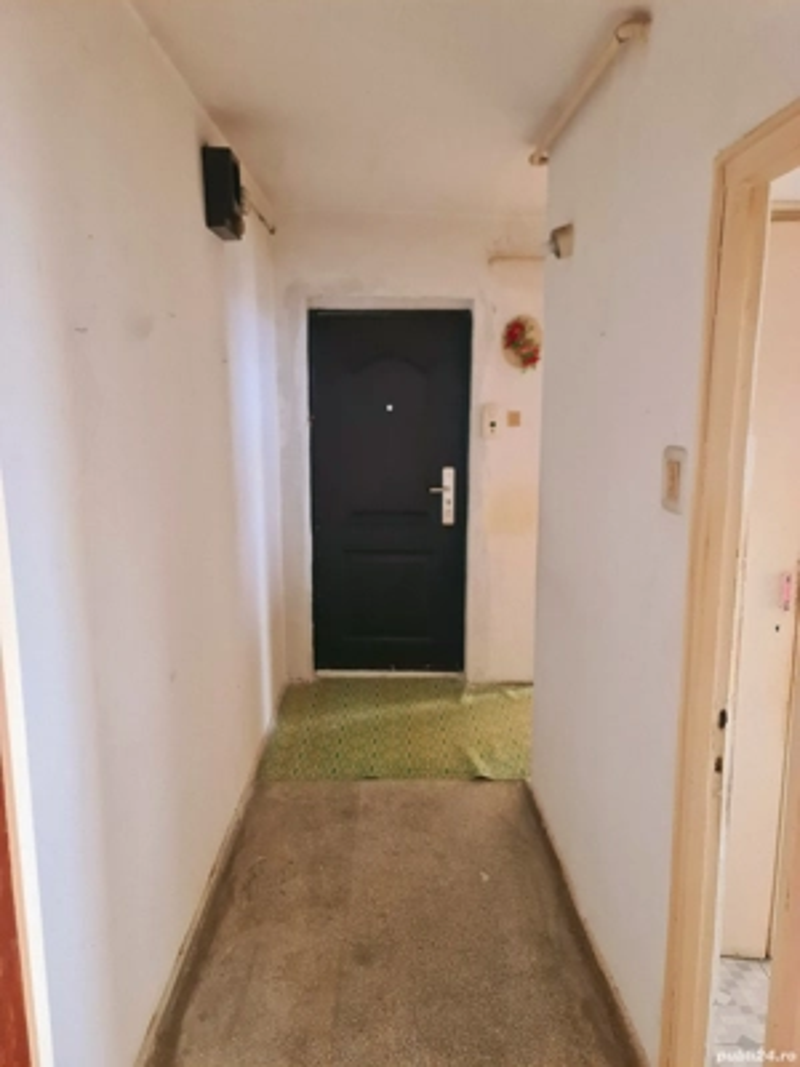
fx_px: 770
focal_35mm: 25
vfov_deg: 69.4
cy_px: 534
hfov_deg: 54.9
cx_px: 400
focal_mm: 7
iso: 1250
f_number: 1.8
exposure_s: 1/120
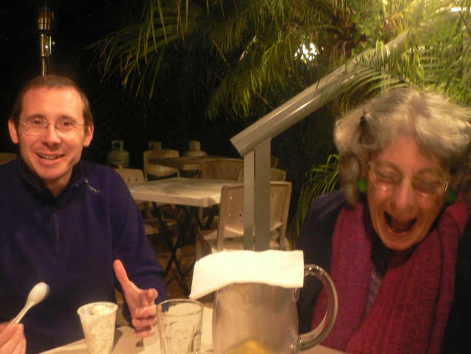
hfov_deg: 51.4
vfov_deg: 39.7
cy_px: 177
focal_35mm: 36
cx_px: 236
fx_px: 490
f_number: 2.8
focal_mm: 6
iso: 200
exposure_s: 1/4
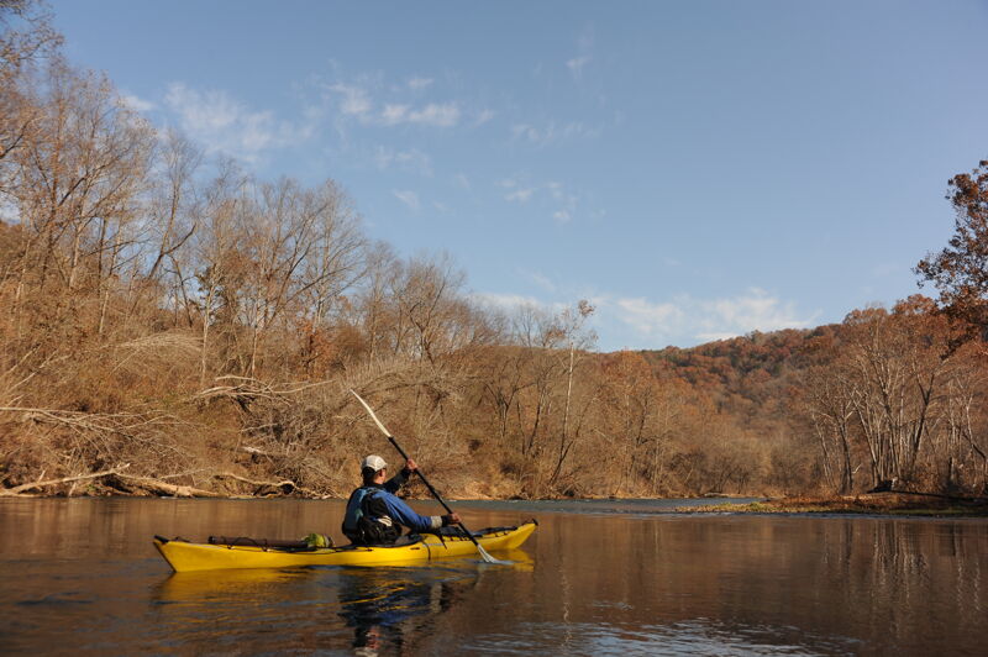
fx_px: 960
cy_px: 328
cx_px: 494
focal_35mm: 35
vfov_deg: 37.8
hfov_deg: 54.5
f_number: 8
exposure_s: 1/640
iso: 250
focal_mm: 35
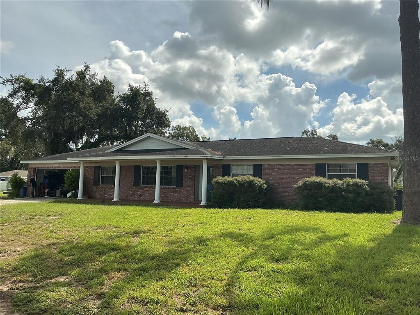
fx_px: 352
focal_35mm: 29
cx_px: 210
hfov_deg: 61.7
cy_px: 158
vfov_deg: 48.2
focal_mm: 3
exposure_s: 1/4065
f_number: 1.8
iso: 25
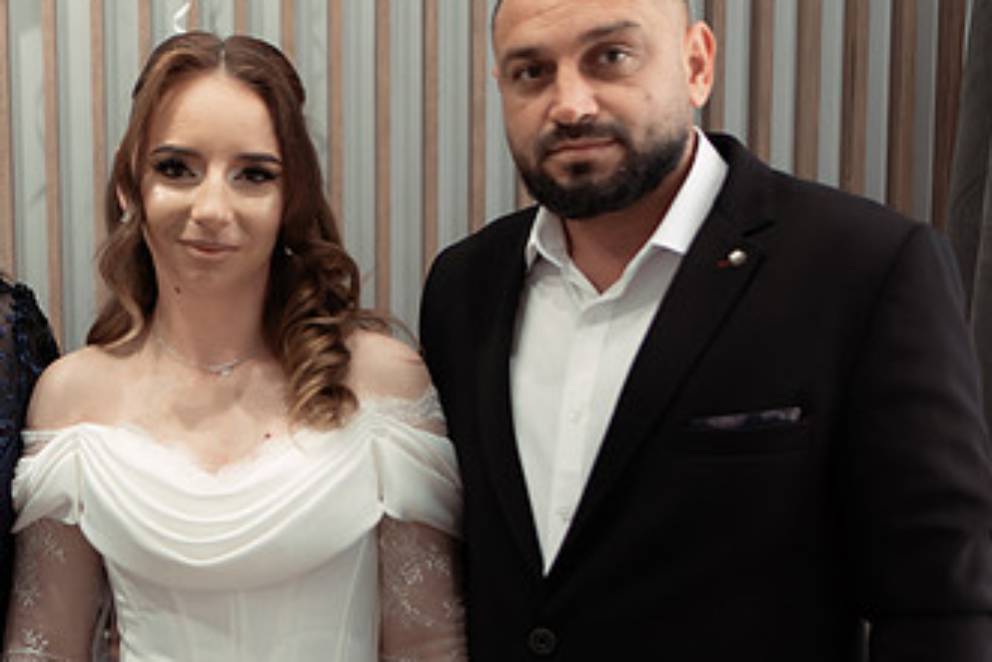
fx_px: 1764
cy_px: 457
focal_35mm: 64
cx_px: 177
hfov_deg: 30.5
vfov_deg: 21.2
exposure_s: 1/320
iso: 1600
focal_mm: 35
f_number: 2
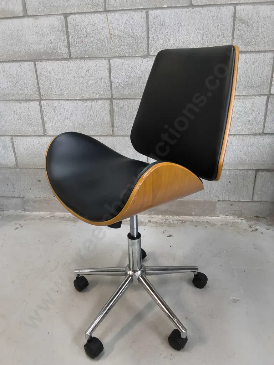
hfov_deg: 51.4
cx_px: 137
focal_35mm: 27
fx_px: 285
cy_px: 182
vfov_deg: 65.3
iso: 200
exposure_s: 1/100
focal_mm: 2.87
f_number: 2
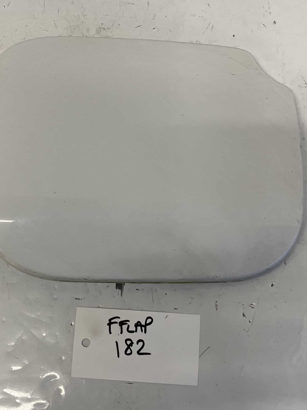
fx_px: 438
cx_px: 135
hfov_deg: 38.6
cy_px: 243
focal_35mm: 37
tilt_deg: -81.7
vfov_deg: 49.9
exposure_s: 1/100
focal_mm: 5.1
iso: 100
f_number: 1.6
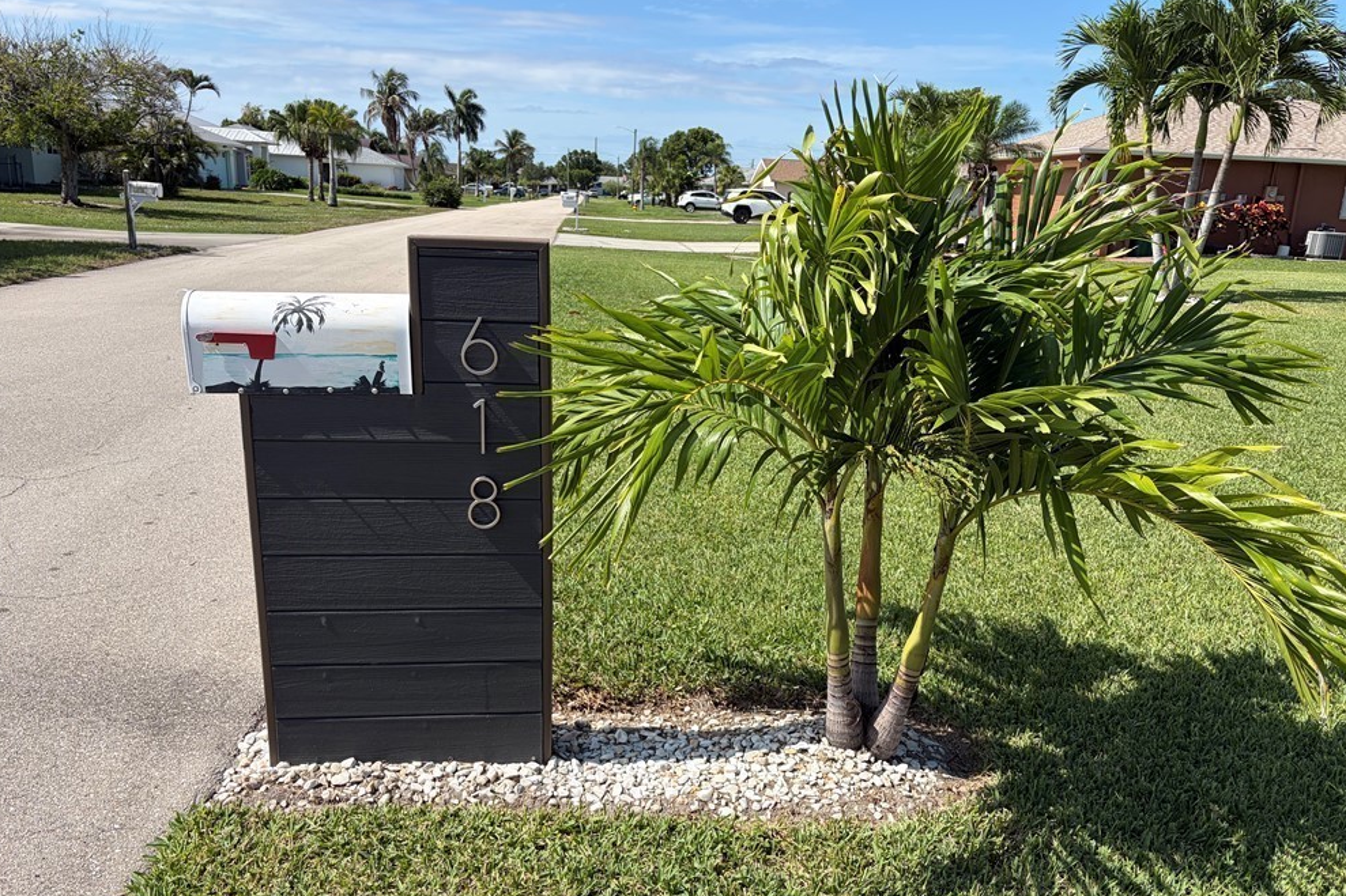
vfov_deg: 46.3
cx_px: 693
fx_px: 1047
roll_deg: -4.1
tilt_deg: -16.6
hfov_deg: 65.5
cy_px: 495
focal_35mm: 28
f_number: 1.6
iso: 50
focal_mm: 5.96
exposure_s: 1/3125
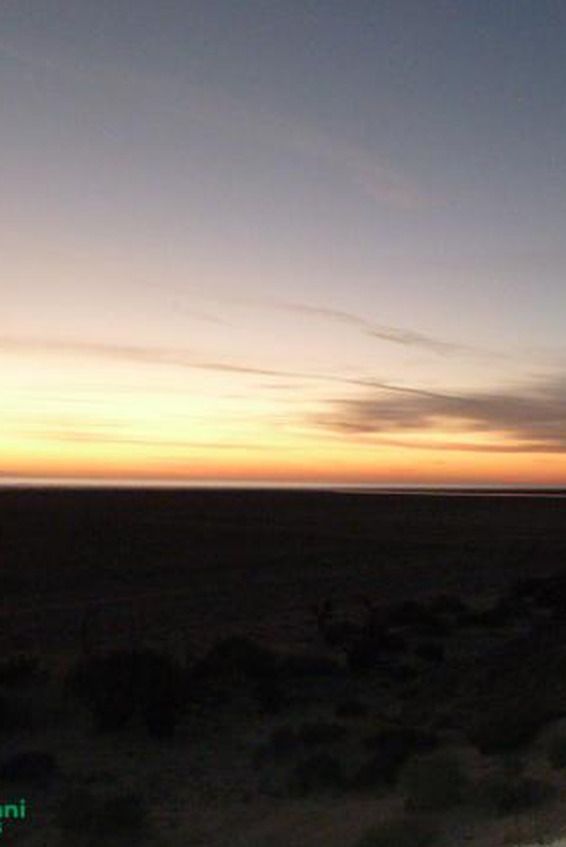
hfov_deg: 31.2
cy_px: 426
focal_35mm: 42
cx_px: 446
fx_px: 990
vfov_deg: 46.4
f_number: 3.4
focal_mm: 5
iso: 500
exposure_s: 1/30
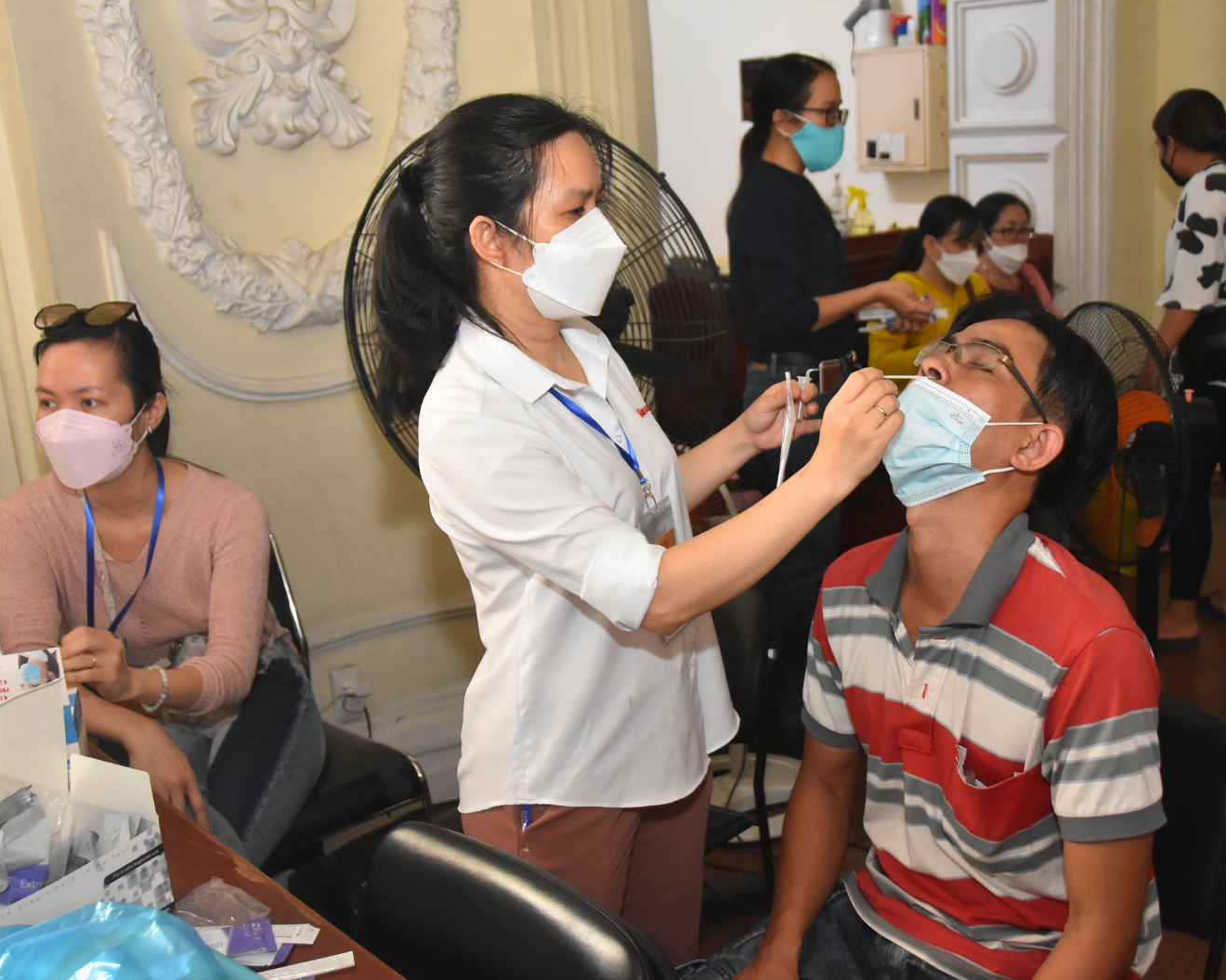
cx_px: 724
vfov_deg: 39.2
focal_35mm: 38
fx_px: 1379
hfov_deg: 47.7
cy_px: 489
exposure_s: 1/125
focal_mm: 22
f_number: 3.8
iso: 2800
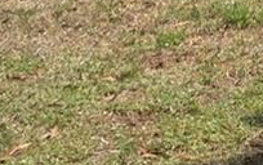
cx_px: 357
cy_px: -245
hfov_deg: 11.6
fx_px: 1256
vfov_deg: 7.0
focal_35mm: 175
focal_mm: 3.3
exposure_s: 1/1182
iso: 25
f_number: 2.4
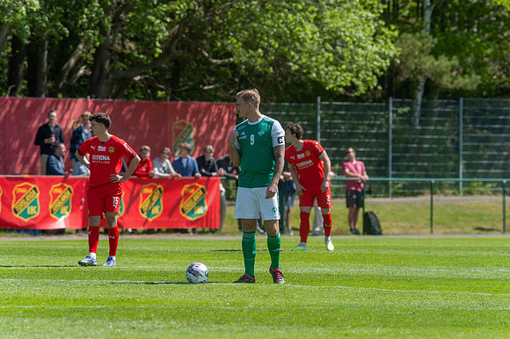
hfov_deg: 4.9
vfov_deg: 3.3
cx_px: 255
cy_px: 170
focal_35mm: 420
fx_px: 5946
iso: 360
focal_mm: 420
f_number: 5
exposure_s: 1/1000
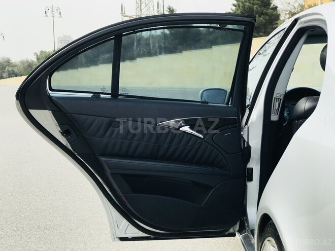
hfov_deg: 33.8
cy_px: 126
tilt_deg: -3.6
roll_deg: +0.2
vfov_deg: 25.7
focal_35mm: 57
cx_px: 168
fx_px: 552
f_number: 2.8
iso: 20
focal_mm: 6.6
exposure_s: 1/630
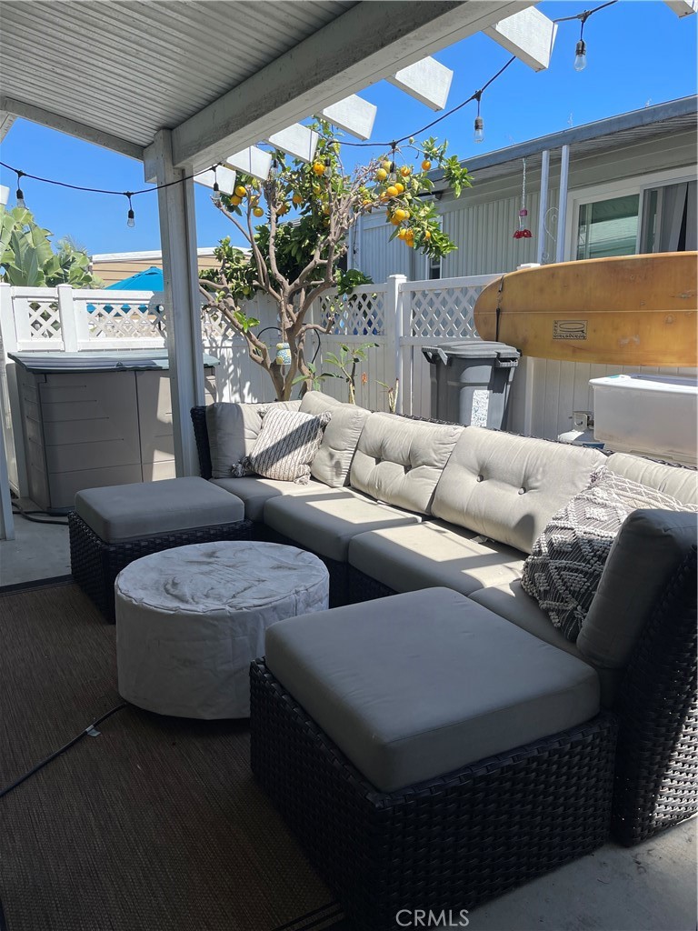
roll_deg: +0.3
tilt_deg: -11.3
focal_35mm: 25
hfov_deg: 54.9
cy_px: 466
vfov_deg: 69.4
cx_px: 349
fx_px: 672
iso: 32
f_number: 1.6
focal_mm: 5.1
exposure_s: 1/1739
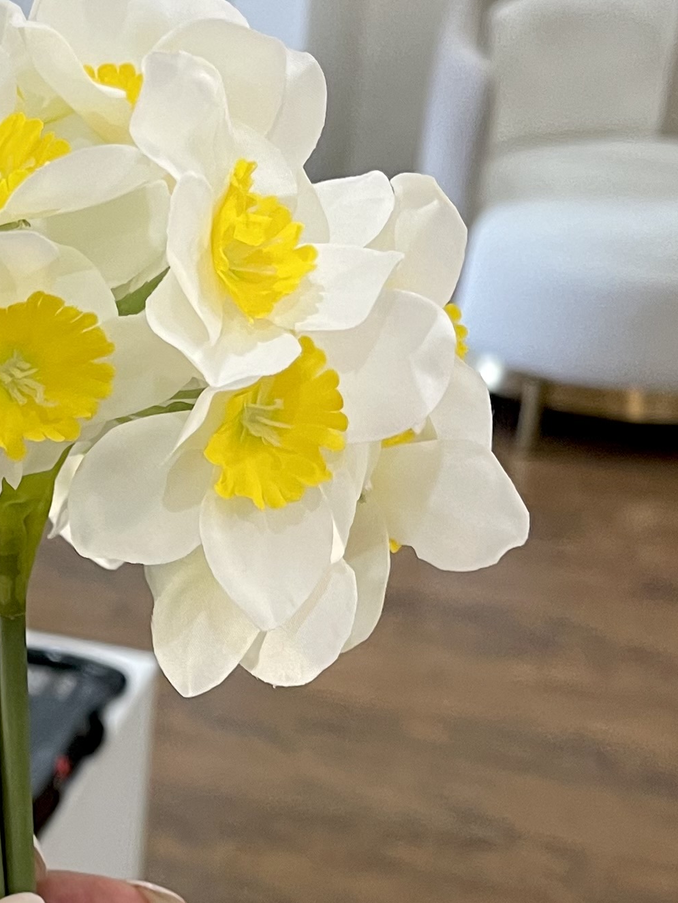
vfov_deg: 25.2
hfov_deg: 18.4
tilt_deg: -29.3
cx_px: -140
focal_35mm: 76
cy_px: 730
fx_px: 1984
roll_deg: +0.4
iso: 125
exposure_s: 1/50
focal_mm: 5.1
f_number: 1.6
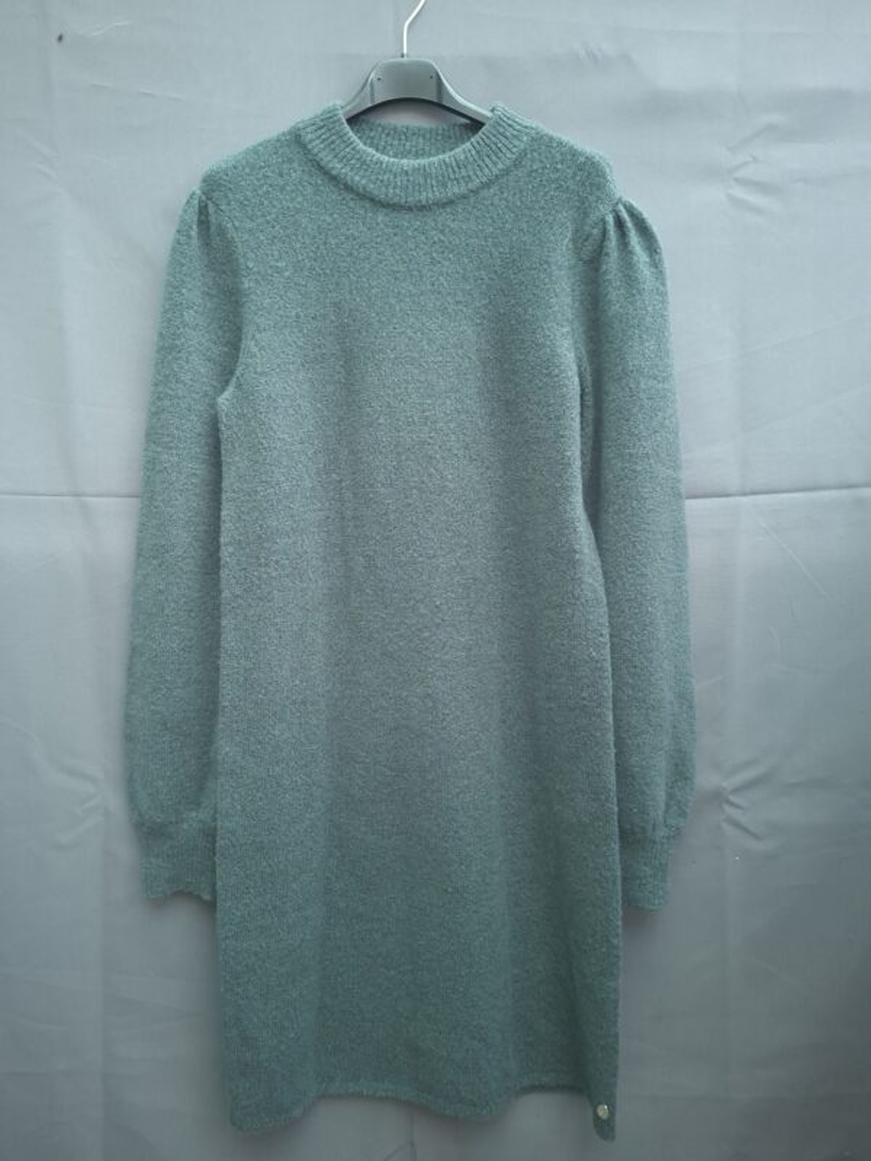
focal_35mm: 23
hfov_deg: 58.9
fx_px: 772
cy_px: 580
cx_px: 436
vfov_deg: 73.9
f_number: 1.8
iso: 320
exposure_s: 1/33
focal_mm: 5.54
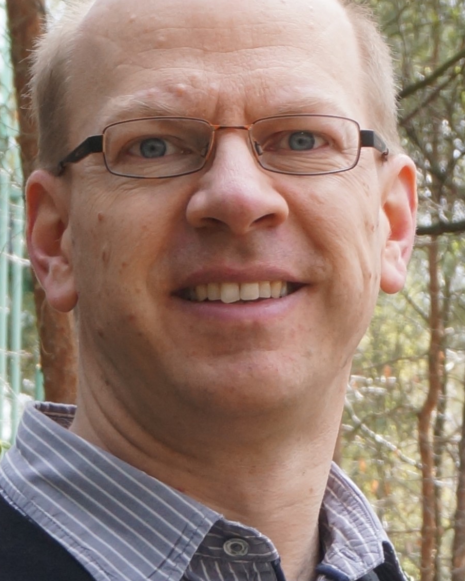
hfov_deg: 13.8
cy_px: 315
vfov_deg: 17.2
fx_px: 1924
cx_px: 196
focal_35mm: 112
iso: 250
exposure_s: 1/80
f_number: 11
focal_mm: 45
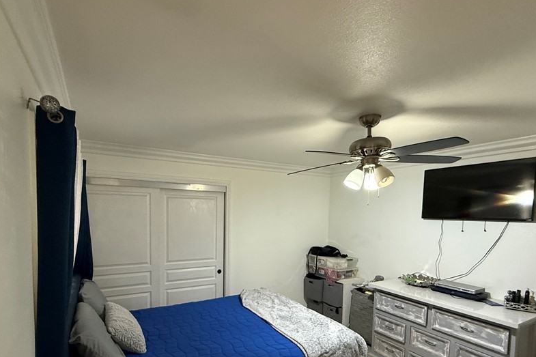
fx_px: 283
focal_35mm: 19
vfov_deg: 63.2
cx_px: 253
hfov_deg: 86.8
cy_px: 232
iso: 500
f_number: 2.2
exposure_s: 1/60
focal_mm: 2.22
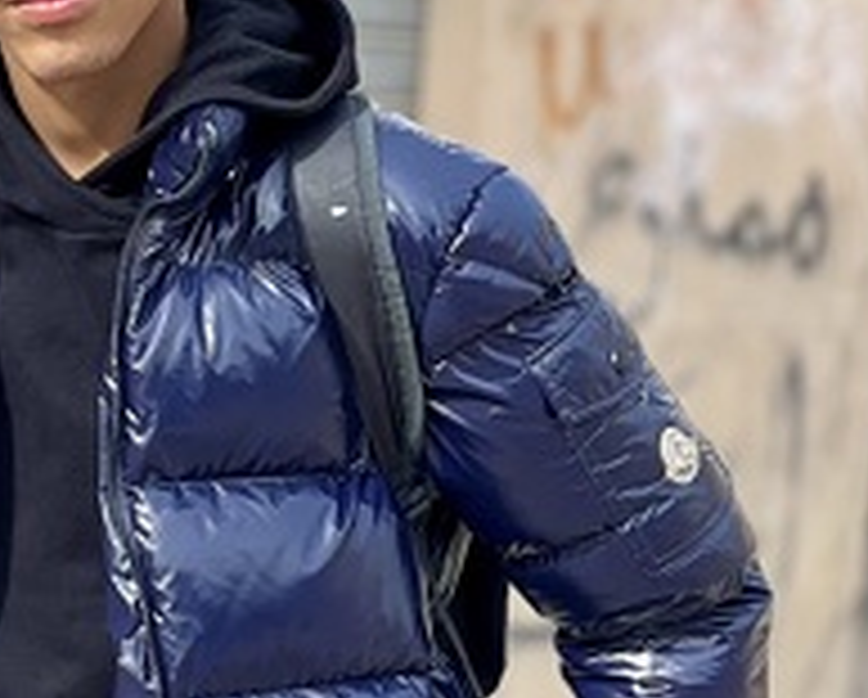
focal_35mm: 272
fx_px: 6998
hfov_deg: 7.1
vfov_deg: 5.6
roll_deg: -4.1
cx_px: -43
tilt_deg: -7.3
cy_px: 1067
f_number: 2.8
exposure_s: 1/267
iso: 25
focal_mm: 9
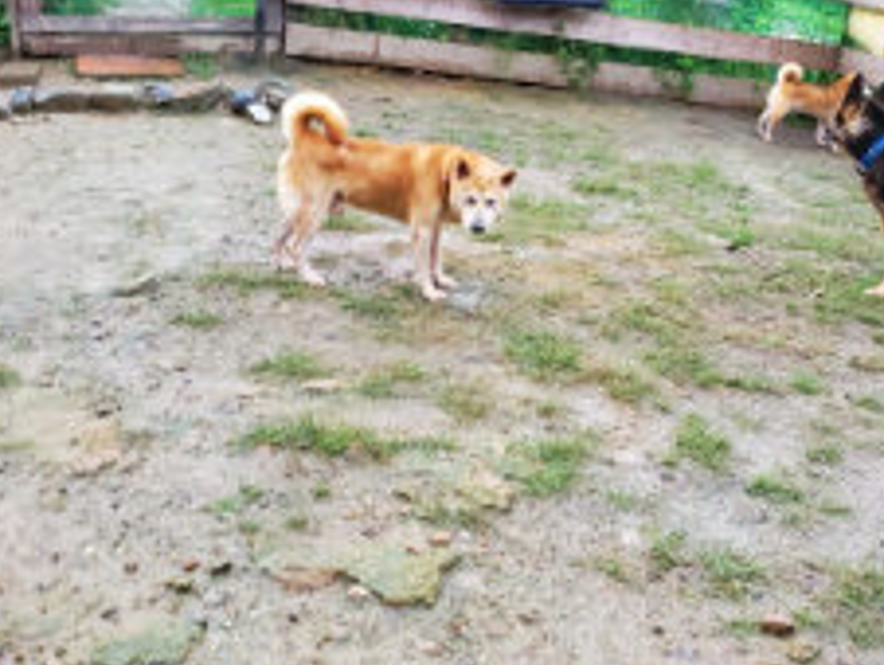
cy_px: 325
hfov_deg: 40.6
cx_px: 598
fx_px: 1176
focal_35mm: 46
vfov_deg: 31.6
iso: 250
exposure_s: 1/120
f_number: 2.4
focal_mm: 4.3
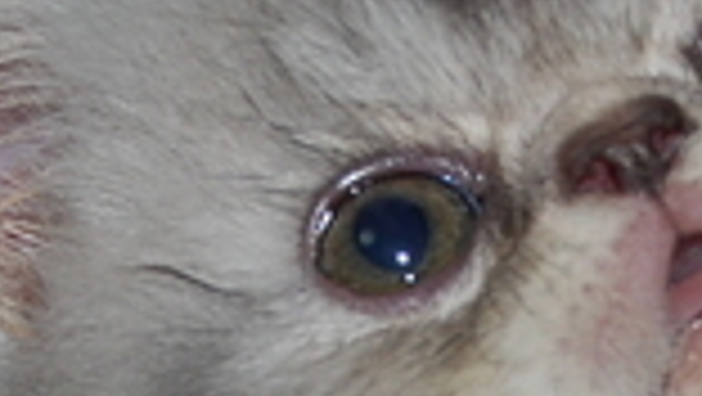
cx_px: 472
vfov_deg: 3.4
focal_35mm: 354
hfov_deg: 6.1
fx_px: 6587
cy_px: 621
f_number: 5.3
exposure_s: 1/60
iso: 200
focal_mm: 45
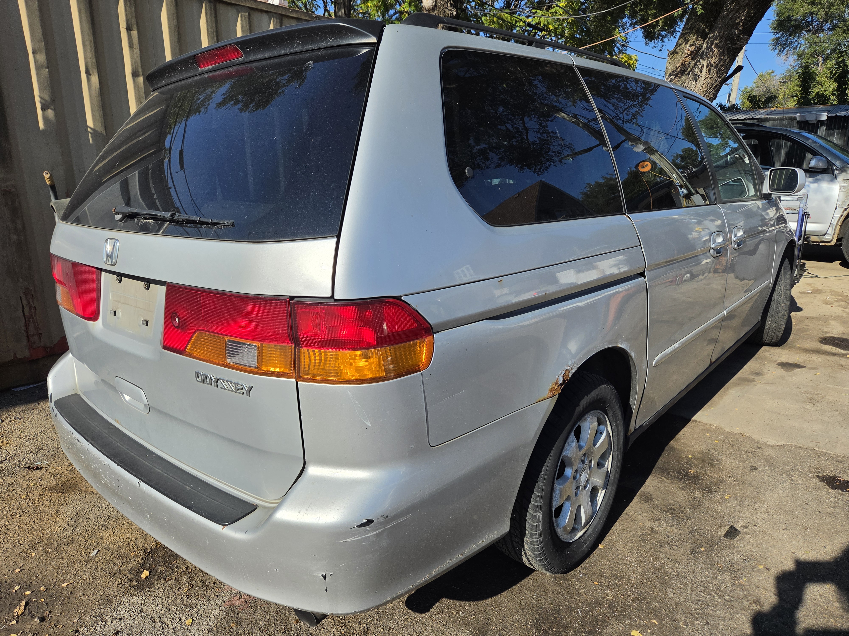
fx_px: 564
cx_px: 424
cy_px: 318
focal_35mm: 23
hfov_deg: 73.9
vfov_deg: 58.9
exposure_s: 1/7071
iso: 80
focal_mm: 5.4
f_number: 1.8
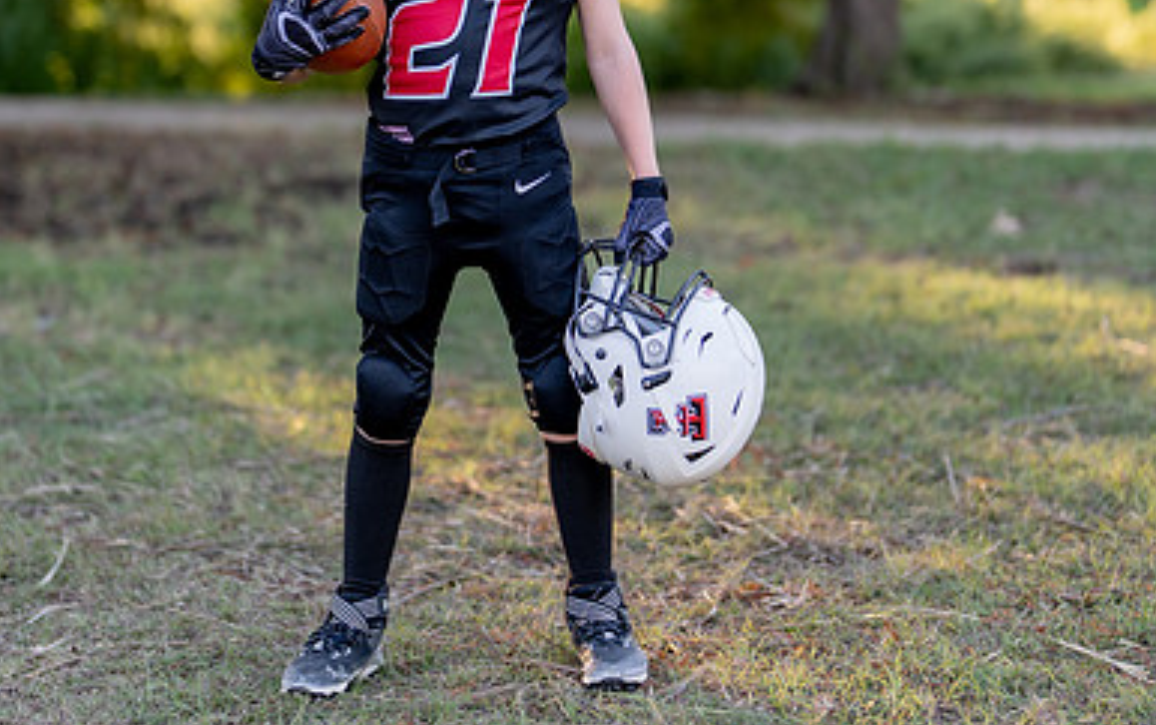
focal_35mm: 98
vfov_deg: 13.3
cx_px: 510
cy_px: 182
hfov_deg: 21.2
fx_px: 3090
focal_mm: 50
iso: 100
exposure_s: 1/400
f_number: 1.2
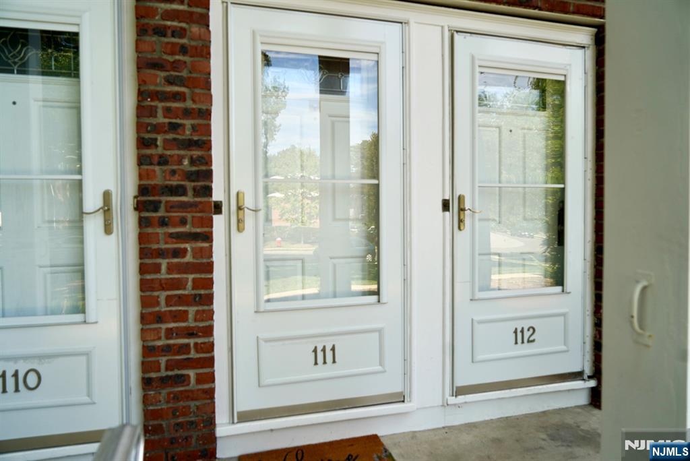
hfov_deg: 73.7
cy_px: 230
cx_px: 345
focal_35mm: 24
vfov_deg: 53.2
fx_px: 460
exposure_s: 1/200
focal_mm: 24
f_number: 4.5
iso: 100
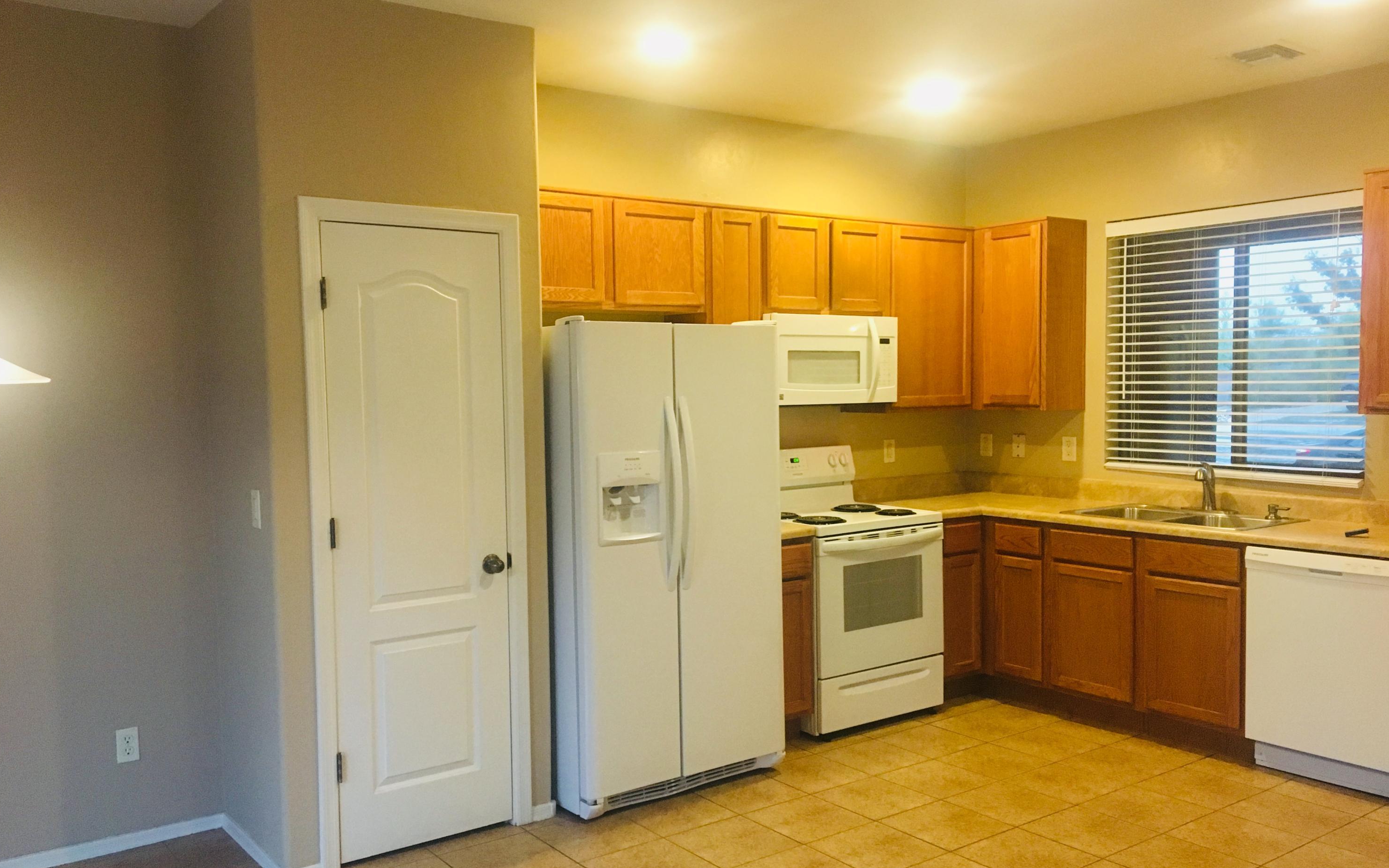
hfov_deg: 61.2
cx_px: 694
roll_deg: +0.6
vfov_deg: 40.6
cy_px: 451
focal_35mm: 31
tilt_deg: -3.7
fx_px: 1173
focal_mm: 4.15
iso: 200
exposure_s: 1/30
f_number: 2.2
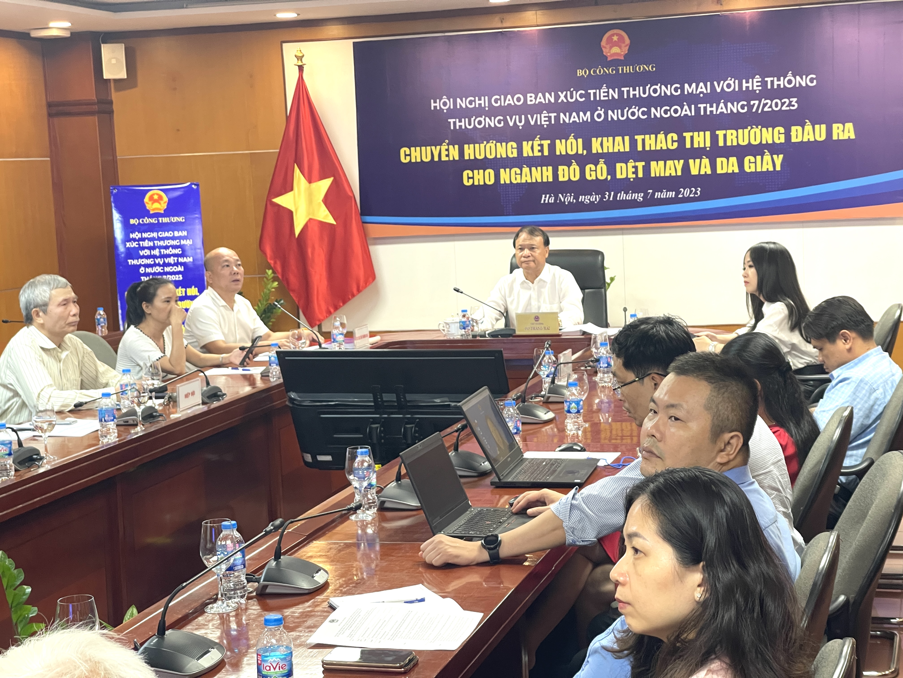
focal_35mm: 64
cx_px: 452
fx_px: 1670
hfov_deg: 30.3
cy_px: 339
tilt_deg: -6.9
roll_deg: +2.3
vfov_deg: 22.9
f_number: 2.2
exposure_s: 1/50
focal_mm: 7.5
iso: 160
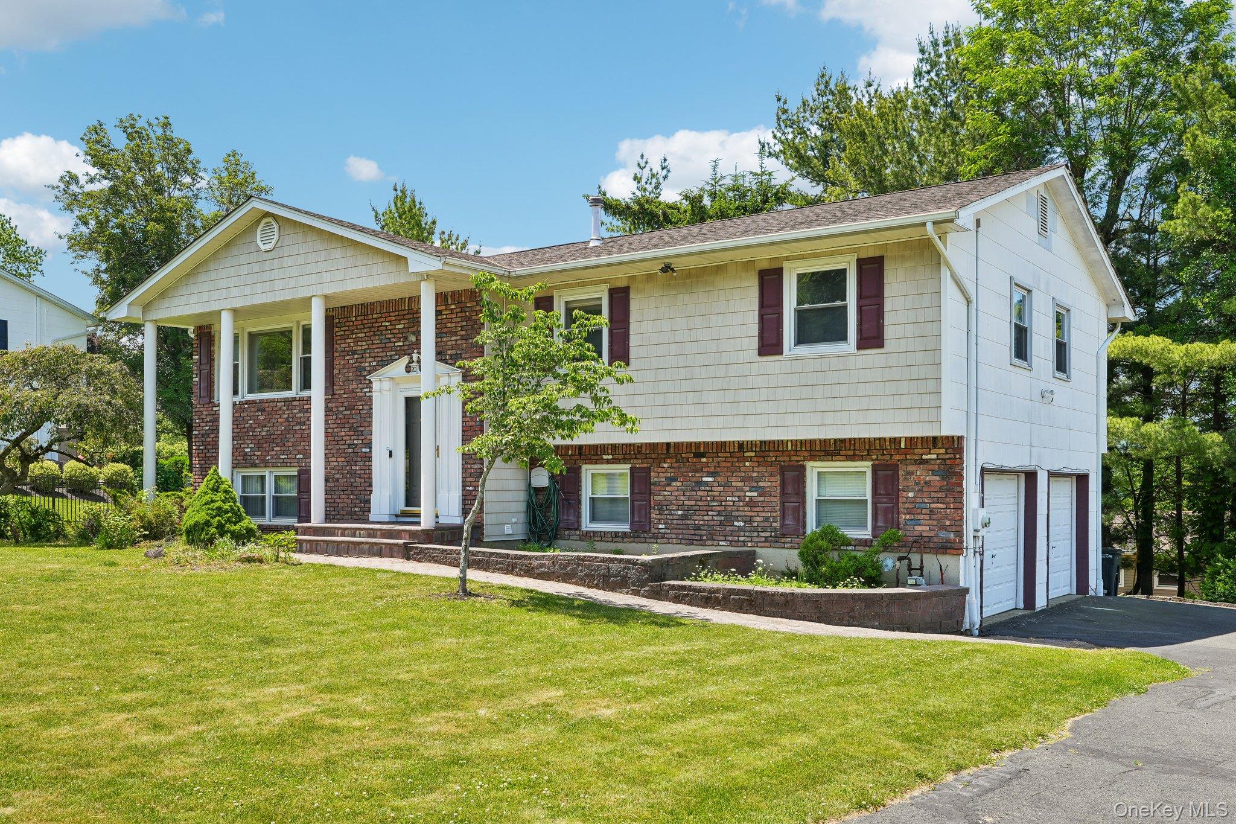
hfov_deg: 58.7
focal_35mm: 32
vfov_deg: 41.1
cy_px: 412
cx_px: 618
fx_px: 1098
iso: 100
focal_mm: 32
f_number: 8
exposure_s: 1/160
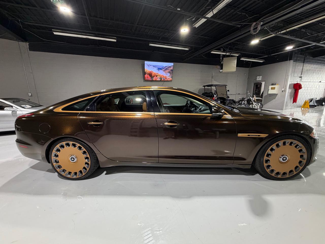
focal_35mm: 14
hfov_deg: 102.1
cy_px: 122
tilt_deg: -11.7
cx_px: 162
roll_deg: +1.3
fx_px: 131
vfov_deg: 85.7
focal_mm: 2.22
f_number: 2.2
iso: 200
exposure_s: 1/120
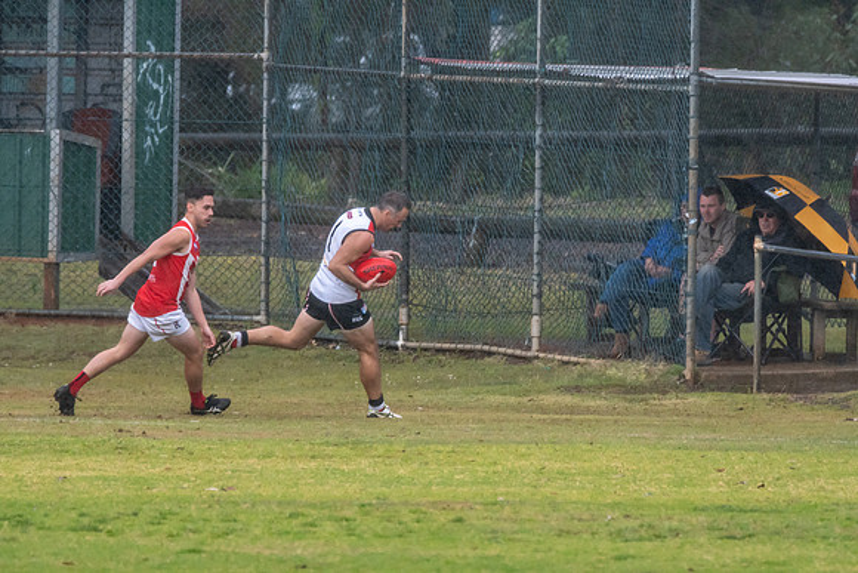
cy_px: 286
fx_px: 19666
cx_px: 429
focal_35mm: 825
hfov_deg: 2.5
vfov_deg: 1.7
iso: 1250
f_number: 7.1
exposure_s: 1/1600
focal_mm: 550
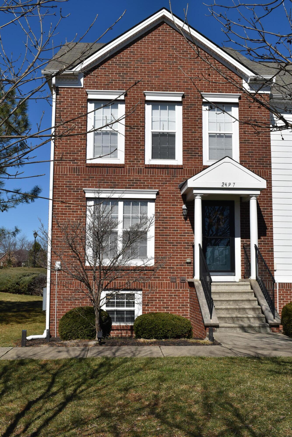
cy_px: 218
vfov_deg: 47.9
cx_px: 146
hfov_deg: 33.0
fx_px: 493
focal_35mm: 40
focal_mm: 27
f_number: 10
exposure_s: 1/400
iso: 100
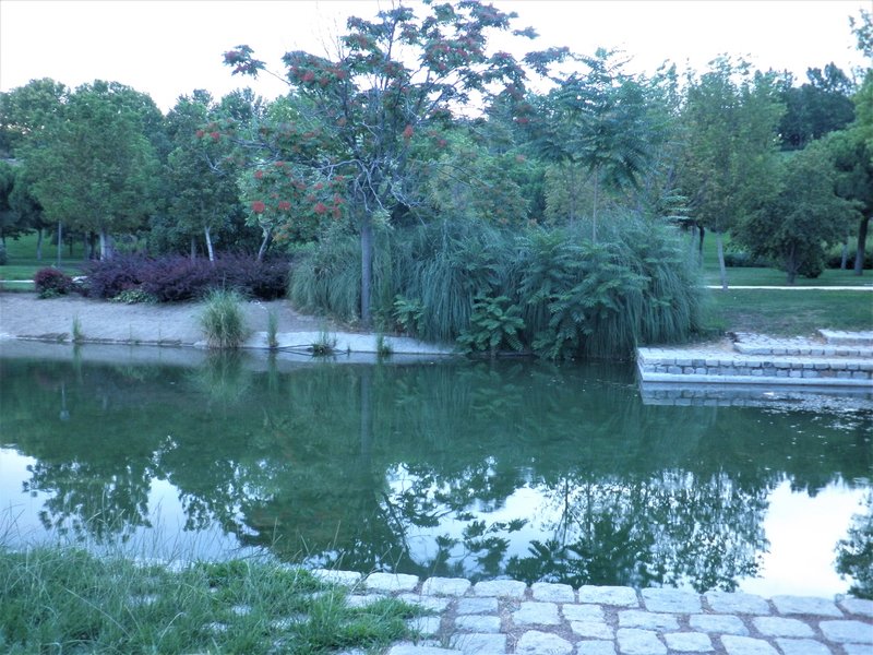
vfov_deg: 39.7
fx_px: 908
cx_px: 436
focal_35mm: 36
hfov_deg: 51.4
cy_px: 328
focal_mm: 6.3
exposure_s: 1/6
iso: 200
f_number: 3.5
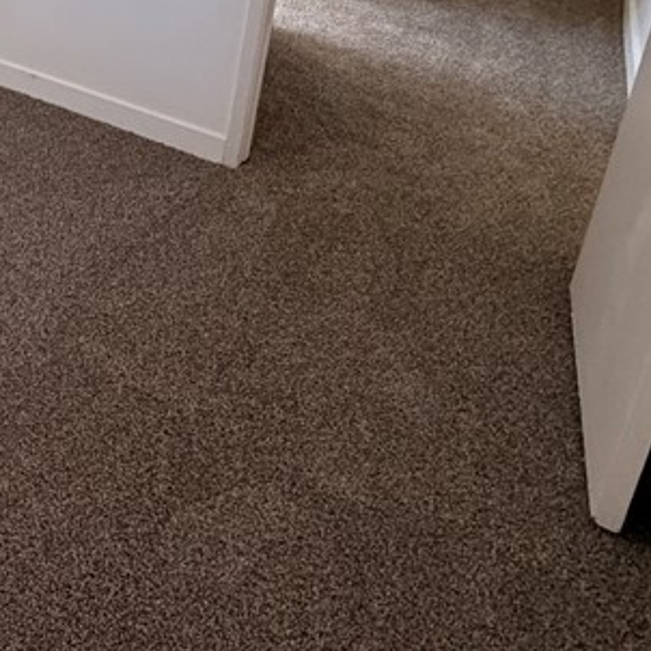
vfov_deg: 33.1
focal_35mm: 42
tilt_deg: -16.4
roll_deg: +0.5
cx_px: -278
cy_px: -123
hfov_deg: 28.8
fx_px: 894
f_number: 2.2
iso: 250
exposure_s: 1/120
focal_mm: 2.22
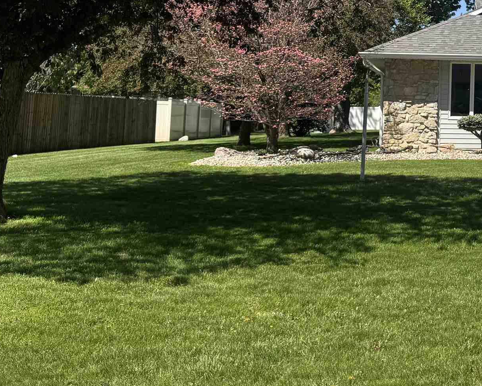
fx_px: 842
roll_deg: -1.2
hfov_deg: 29.0
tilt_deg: +4.6
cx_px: 526
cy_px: 44
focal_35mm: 59
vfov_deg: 25.1
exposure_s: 1/4310
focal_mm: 6.76
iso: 80
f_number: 1.78
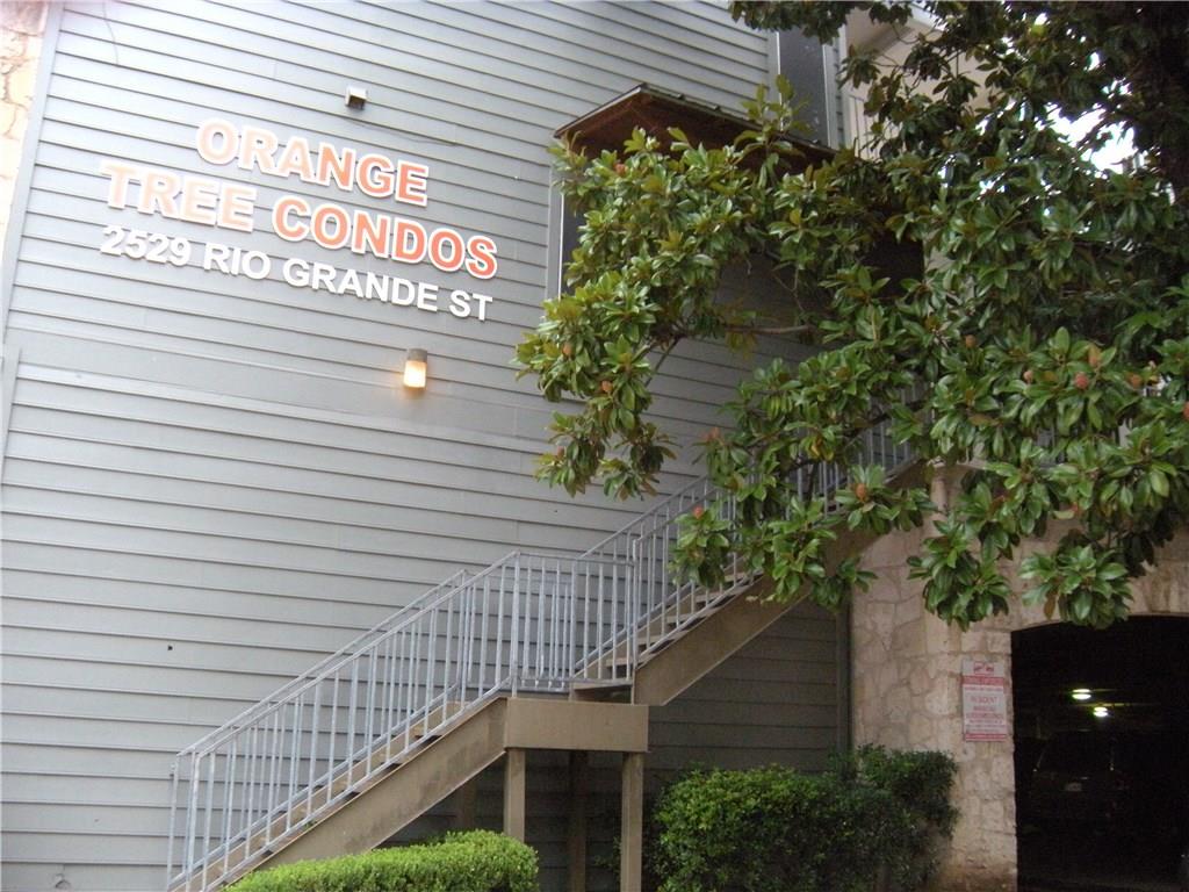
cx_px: 594
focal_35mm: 35
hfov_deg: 52.6
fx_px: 1202
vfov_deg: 40.7
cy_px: 446
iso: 400
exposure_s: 1/55.7
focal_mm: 5.9
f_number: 3.8
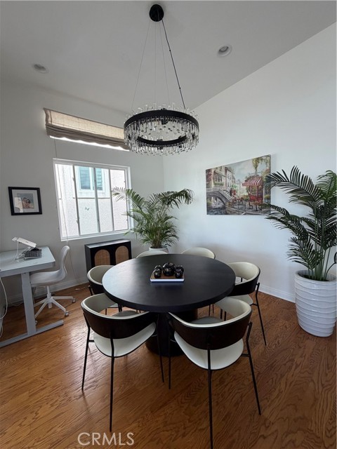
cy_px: 224
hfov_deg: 85.7
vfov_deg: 102.1
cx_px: 168
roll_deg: +2.4
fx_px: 182
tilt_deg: -5.1
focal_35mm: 14
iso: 100
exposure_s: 1/121
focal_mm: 2.22
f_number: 2.2
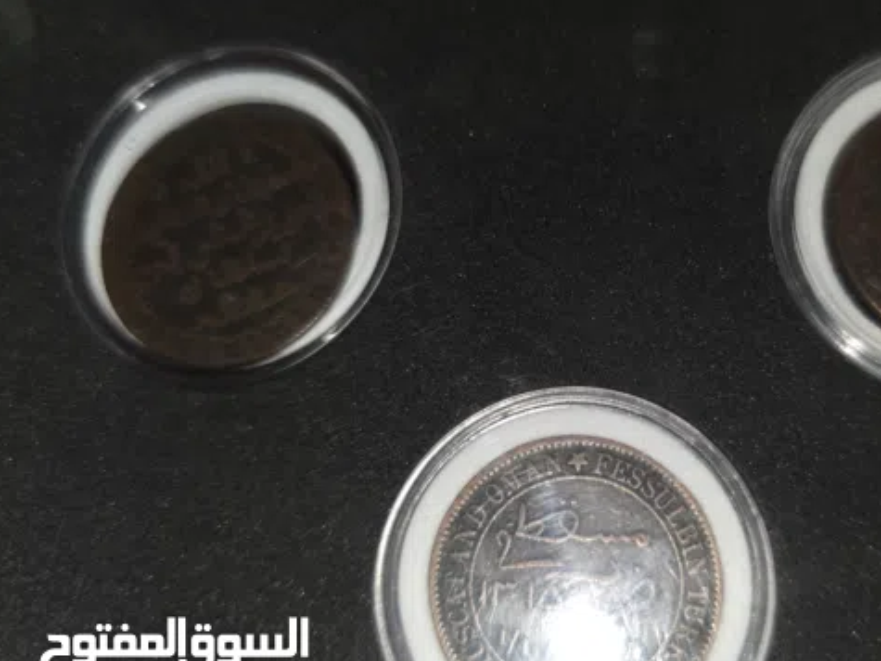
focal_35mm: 31
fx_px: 789
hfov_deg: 57.1
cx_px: 588
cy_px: 349
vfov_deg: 45.4
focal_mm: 6.3
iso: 1600
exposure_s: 1/50
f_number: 1.7
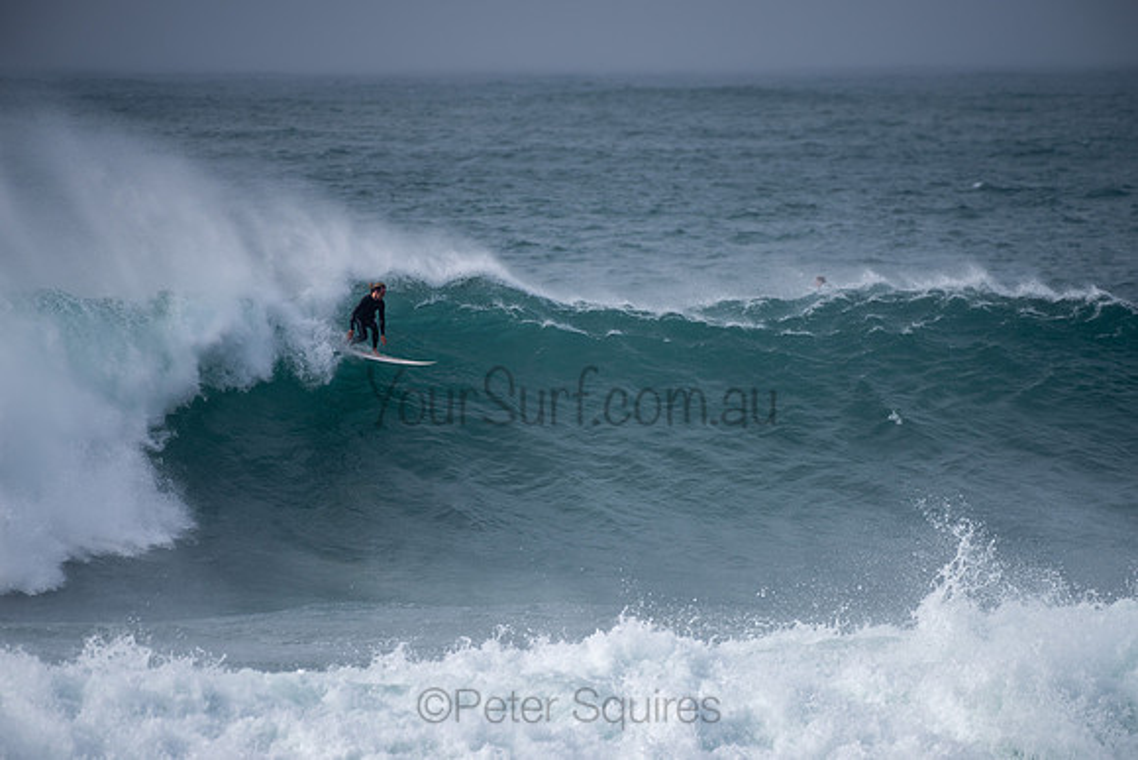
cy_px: 380
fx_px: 17028
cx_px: 569
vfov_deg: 2.6
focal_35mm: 539
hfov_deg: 3.8
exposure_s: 1/1000
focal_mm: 500
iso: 100
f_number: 5.6
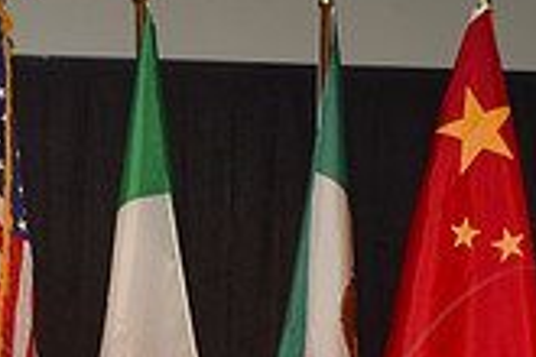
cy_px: 475
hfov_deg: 16.4
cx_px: 52
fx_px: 1831
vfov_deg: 10.9
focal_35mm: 123
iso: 200
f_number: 5
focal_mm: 35
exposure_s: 1/60
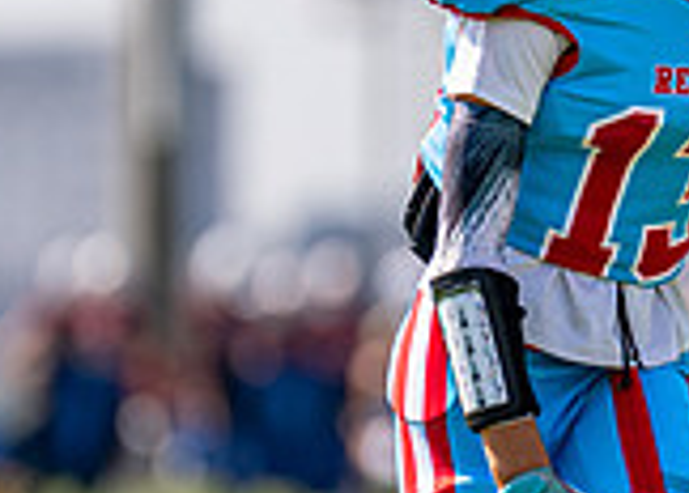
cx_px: 670
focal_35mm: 1131
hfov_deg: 1.8
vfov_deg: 1.3
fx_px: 22150
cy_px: 213
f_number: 2.8
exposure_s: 1/2000
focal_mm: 200
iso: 125
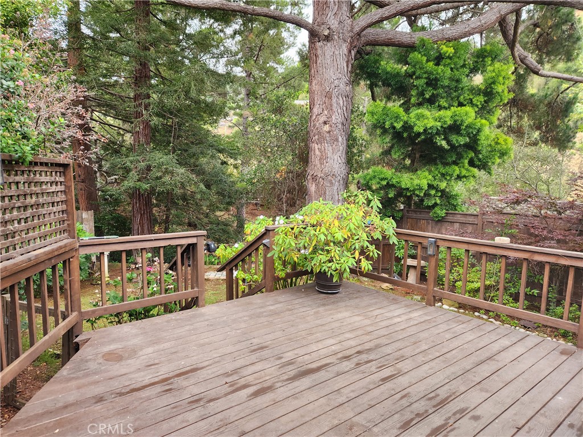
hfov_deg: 73.9
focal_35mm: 23
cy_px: 218
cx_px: 292
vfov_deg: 58.9
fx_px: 387
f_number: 1.8
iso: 160
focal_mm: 5.4
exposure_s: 1/180
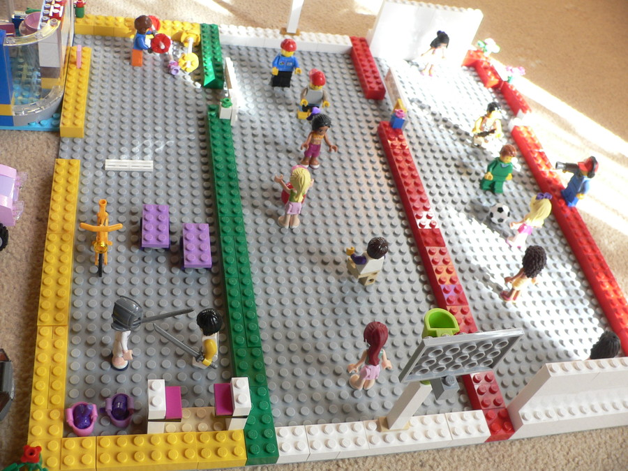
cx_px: 314
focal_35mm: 35
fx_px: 635
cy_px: 236
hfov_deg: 52.6
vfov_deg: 40.7
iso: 100
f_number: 2.8
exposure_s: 1/30
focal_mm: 4.6
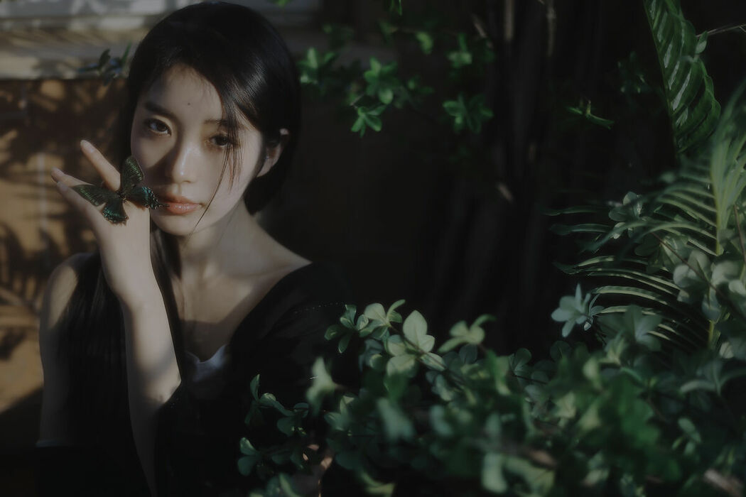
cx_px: 373
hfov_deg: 40.3
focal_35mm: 49
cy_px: 248
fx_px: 1015
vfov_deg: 27.5
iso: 100
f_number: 1.4
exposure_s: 1/1000
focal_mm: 50
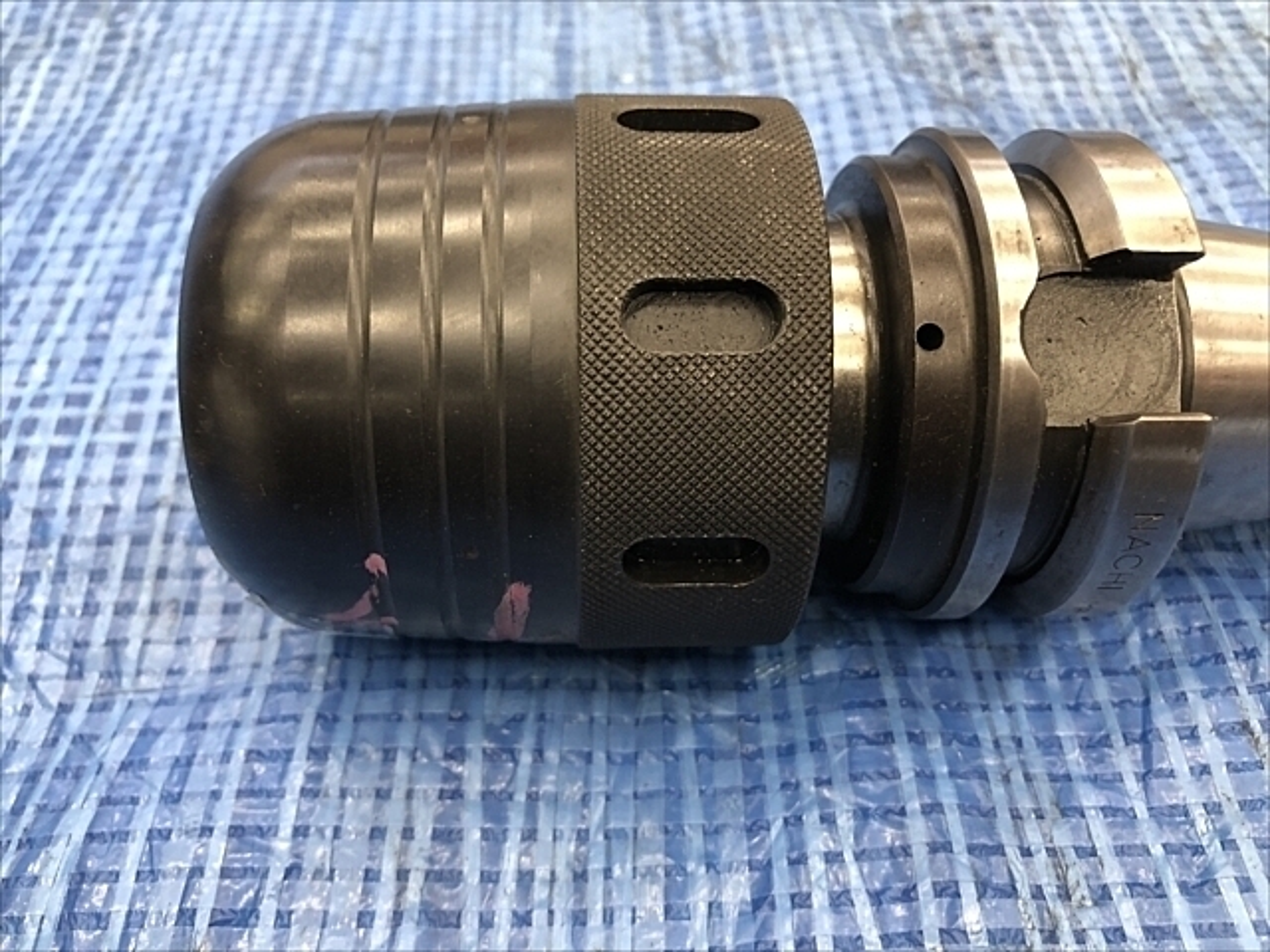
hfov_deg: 61.7
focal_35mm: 29
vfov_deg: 48.2
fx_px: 1064
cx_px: 635
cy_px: 476
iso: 64
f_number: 1.8
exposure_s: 1/15
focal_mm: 3.99
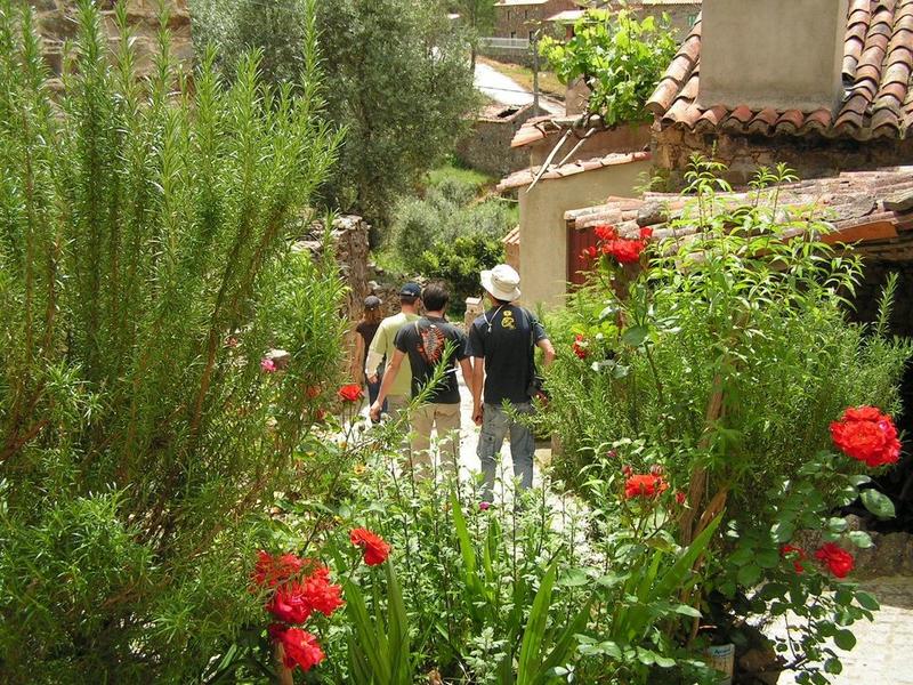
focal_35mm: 38
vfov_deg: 37.7
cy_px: 342
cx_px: 456
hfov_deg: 49.0
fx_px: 1002
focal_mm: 6.3
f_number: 2.8
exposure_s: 1/500
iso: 50
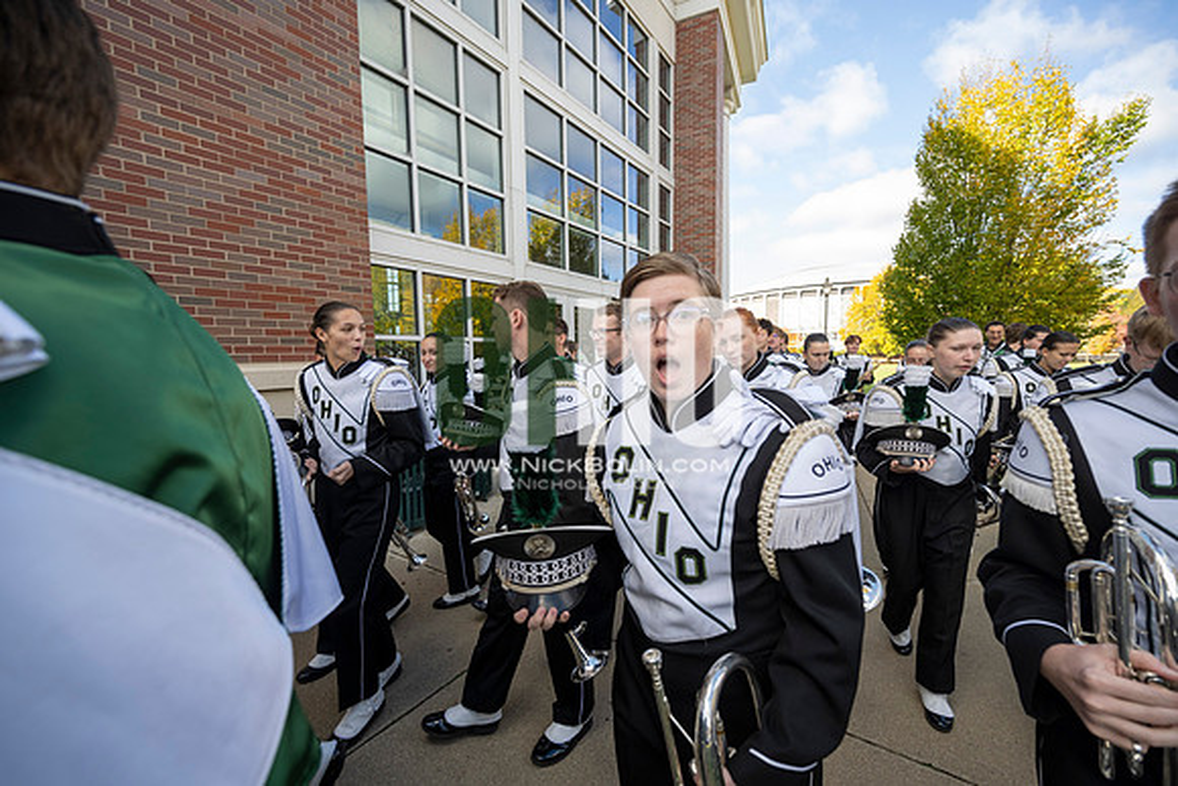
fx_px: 458
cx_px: 589
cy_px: 393
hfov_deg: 104.2
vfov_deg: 81.2
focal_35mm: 14
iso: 320
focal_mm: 14
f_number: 4.5
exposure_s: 1/500
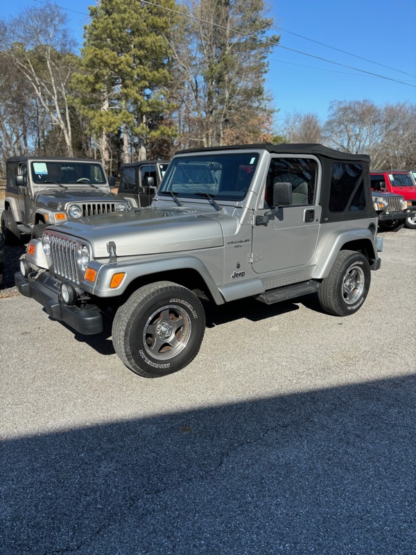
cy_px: 278
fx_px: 417
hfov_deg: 53.1
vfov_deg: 67.3
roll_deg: +0.3
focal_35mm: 26
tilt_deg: -12.5
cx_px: 208
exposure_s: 1/2342
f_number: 1.6
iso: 50
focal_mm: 5.96
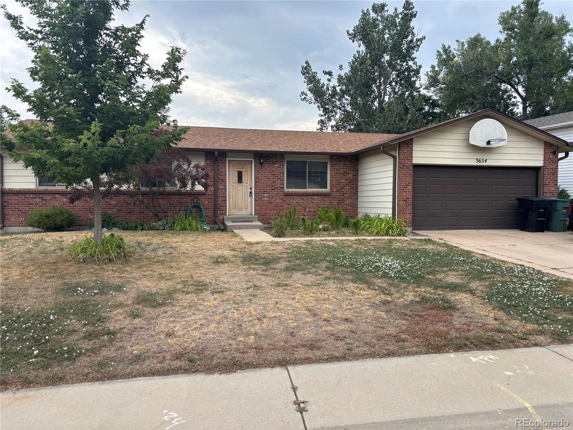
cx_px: 286
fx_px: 430
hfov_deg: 67.3
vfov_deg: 53.1
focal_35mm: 26
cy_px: 215
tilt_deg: -2.4
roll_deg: -0.2
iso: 50
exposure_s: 1/1279
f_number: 1.6
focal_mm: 5.96
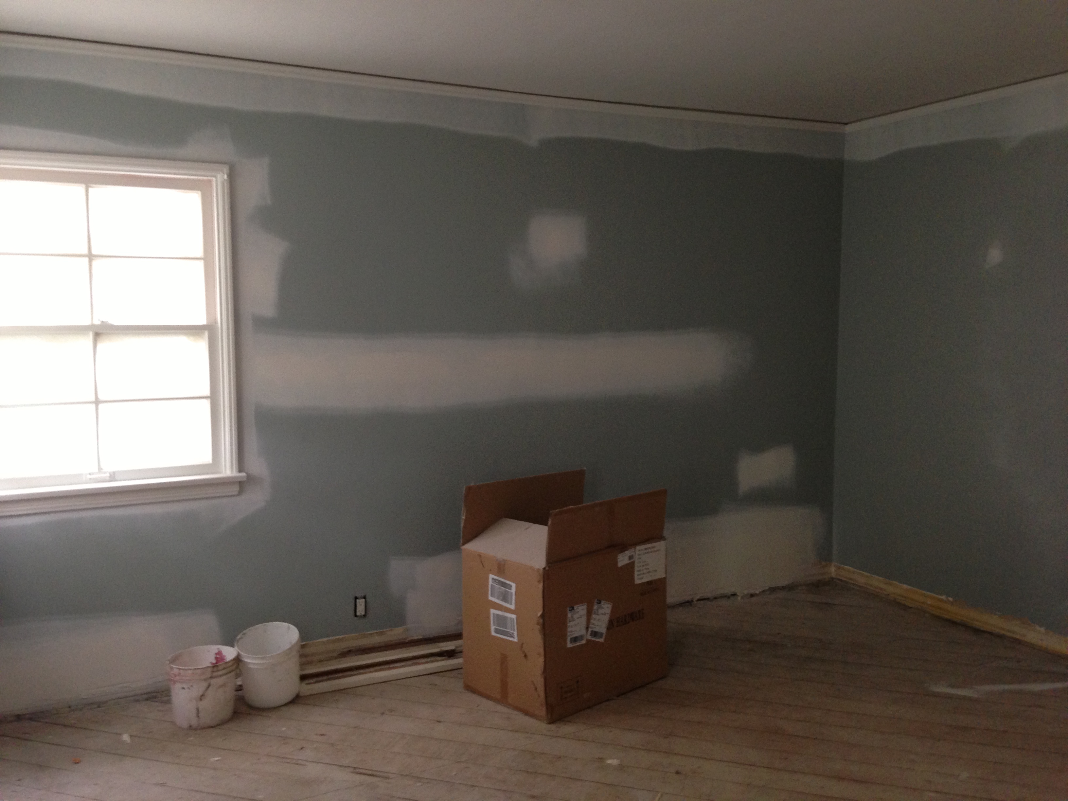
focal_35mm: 33
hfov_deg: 55.4
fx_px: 1018
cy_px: 400
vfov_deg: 42.9
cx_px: 534
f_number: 2.4
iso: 160
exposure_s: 1/20
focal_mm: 4.13
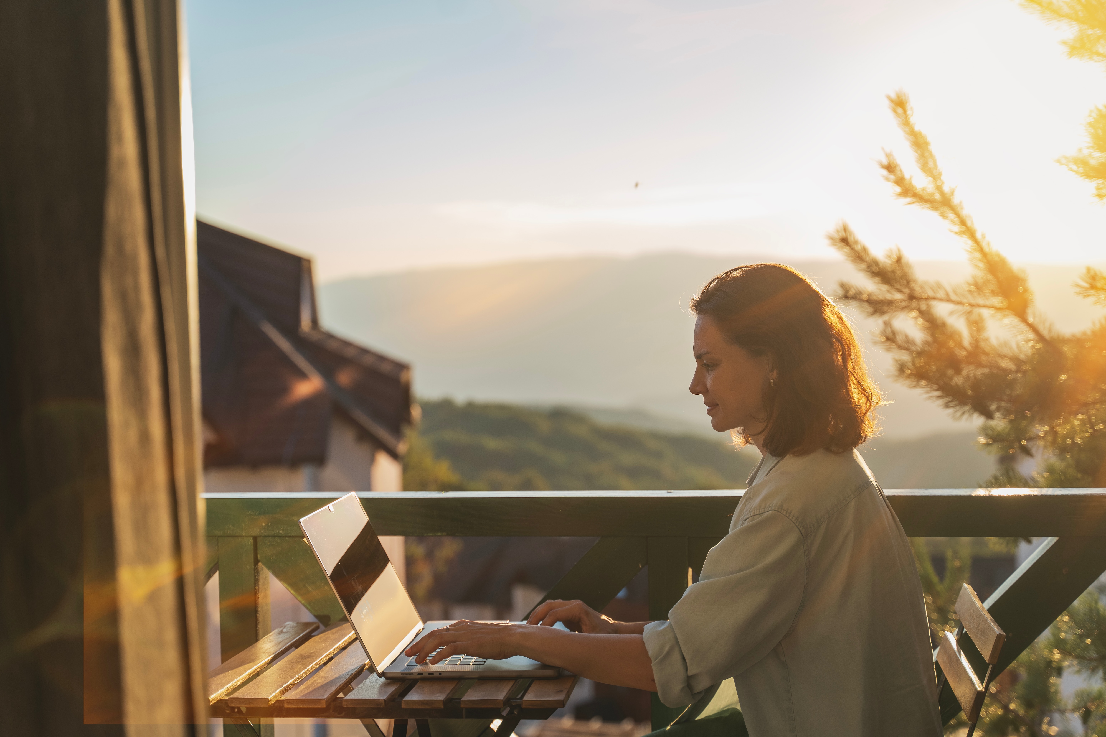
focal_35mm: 53
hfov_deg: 37.5
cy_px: 368
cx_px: 553
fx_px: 1628
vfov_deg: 25.5
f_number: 3.2
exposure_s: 1/400
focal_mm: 53
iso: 100
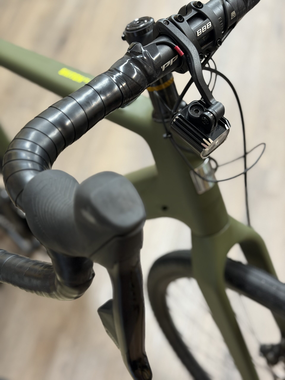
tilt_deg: -52.3
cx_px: 142
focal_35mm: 48
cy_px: 190
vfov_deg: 39.7
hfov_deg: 30.3
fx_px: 527
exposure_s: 1/50
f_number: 1.78
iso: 200
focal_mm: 6.76
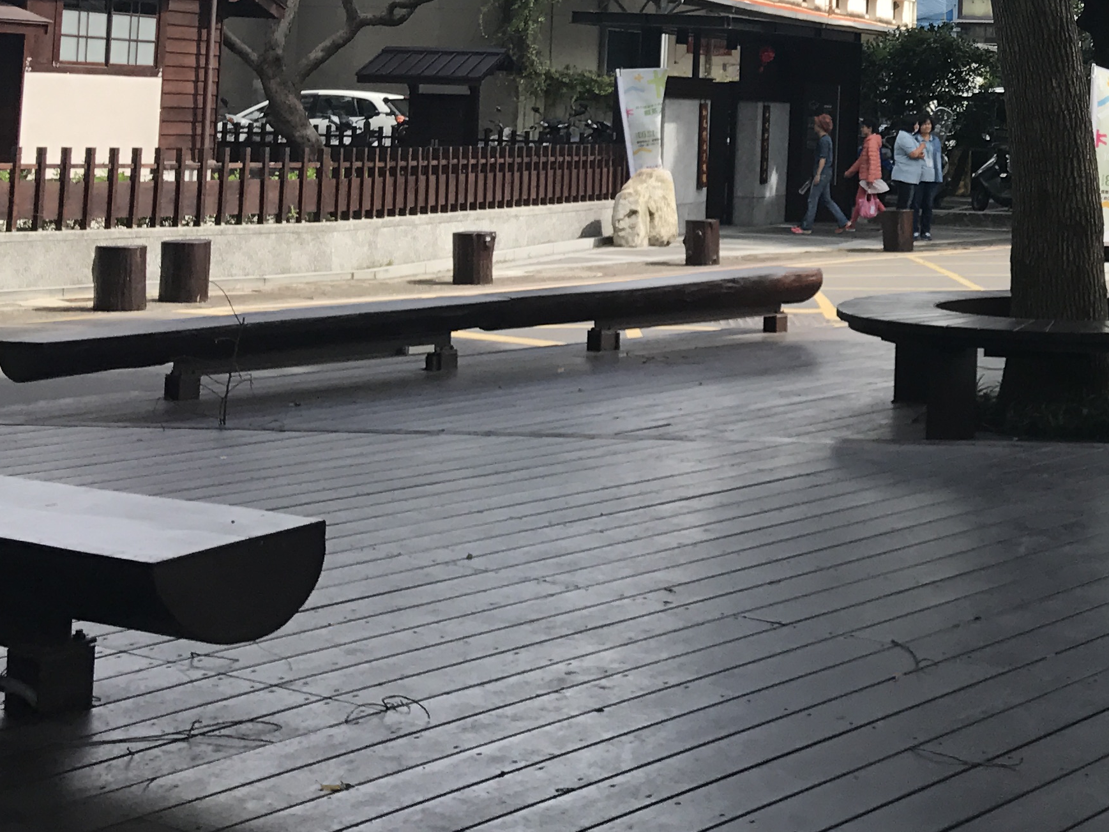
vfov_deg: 21.8
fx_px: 2083
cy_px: 3
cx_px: 1172
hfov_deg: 27.6
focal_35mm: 65
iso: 20
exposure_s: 1/1198
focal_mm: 3.99
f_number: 1.8
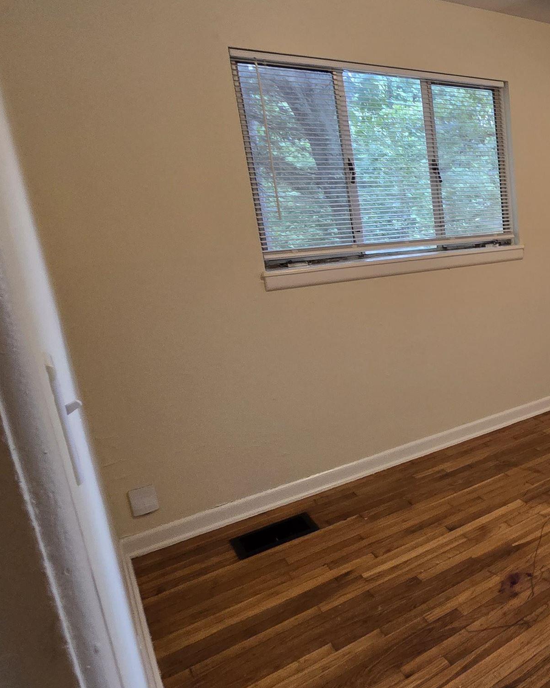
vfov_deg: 65.8
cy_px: 300
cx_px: 667
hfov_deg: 39.1
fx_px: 529
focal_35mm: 26
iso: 160
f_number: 2.2
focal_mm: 2.2
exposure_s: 1/60
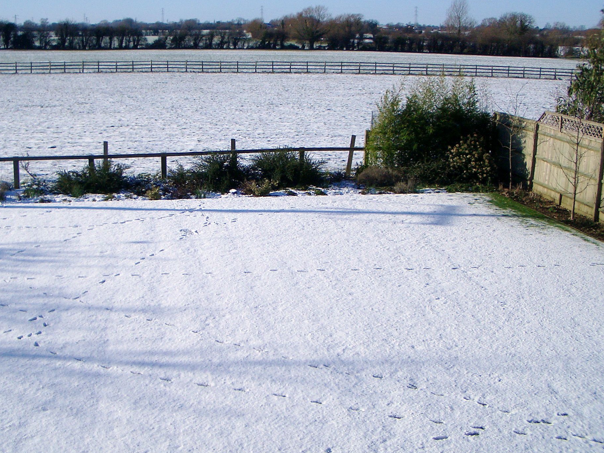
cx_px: 249
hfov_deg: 42.8
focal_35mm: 44
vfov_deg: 32.8
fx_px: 768
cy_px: 198
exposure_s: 1/1250
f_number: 4.3
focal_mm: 5.8
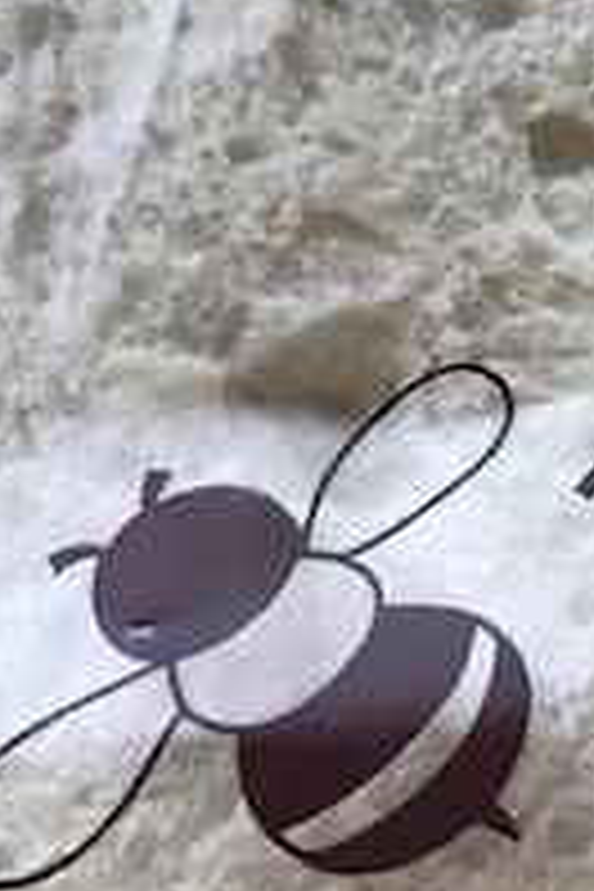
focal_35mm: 94
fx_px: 2326
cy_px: 230
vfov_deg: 21.5
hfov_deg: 13.6
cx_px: 914
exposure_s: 1/100
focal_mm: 3.99
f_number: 1.8
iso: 40
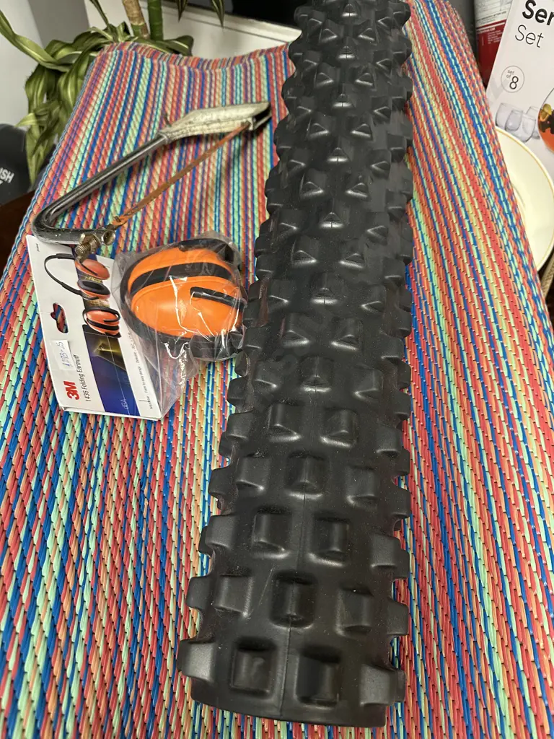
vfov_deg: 71.6
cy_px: 370
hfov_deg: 56.8
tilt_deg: -53.9
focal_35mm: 24
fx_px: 512
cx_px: 277
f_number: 1.78
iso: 320
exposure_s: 1/50
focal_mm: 6.86
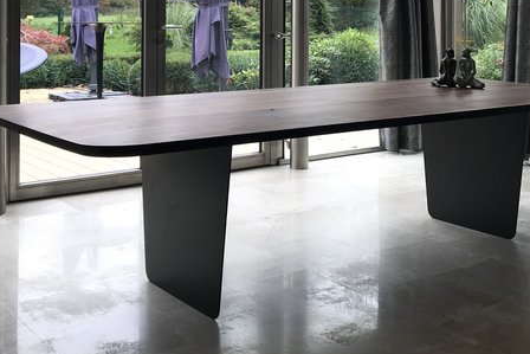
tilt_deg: -0.1
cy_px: 21
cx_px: 317
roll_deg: -0.8
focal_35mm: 52
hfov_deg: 38.0
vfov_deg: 25.1
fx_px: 766
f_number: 1.8
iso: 20
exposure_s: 1/190
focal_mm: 3.99
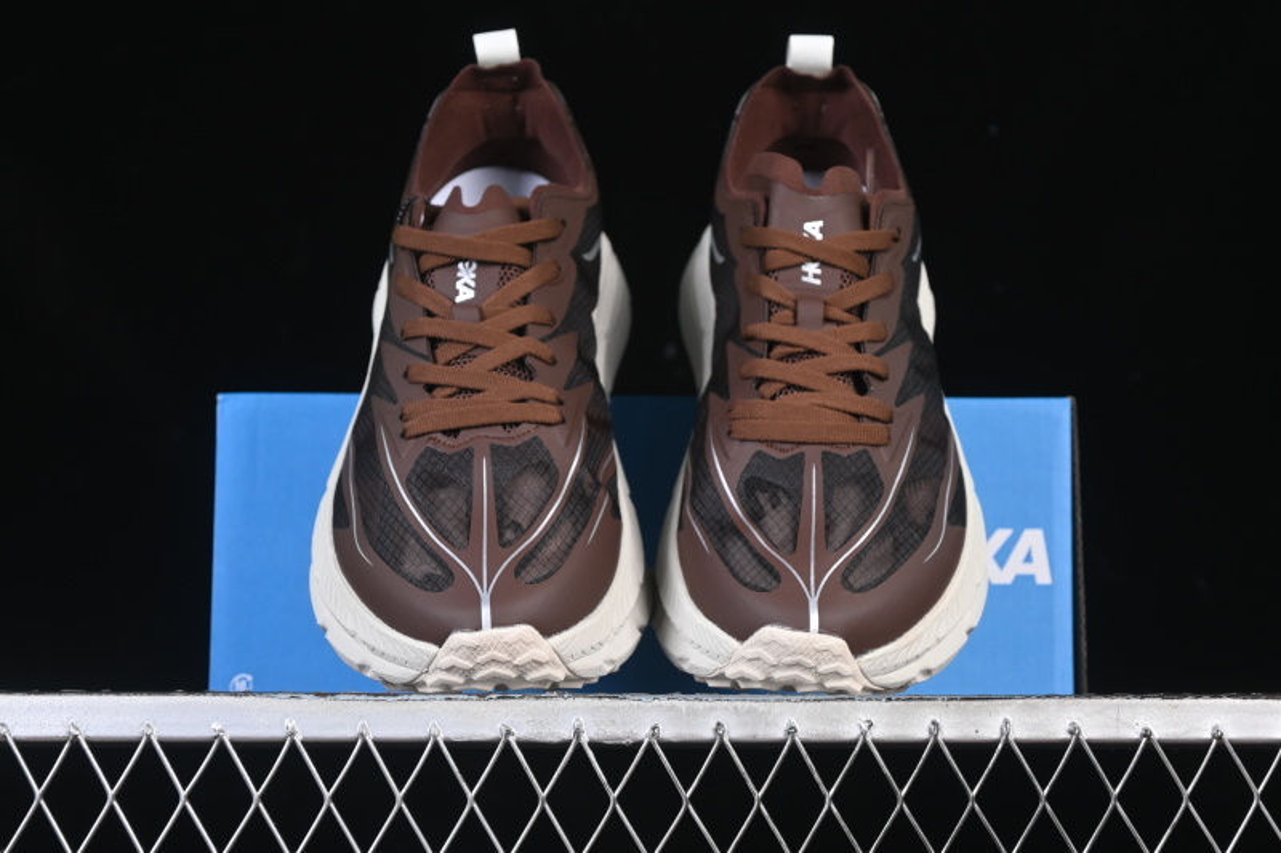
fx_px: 2668
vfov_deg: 18.2
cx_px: 640
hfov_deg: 27.0
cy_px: 426
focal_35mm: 75
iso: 160
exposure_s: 1/60
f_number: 6.3
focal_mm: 50
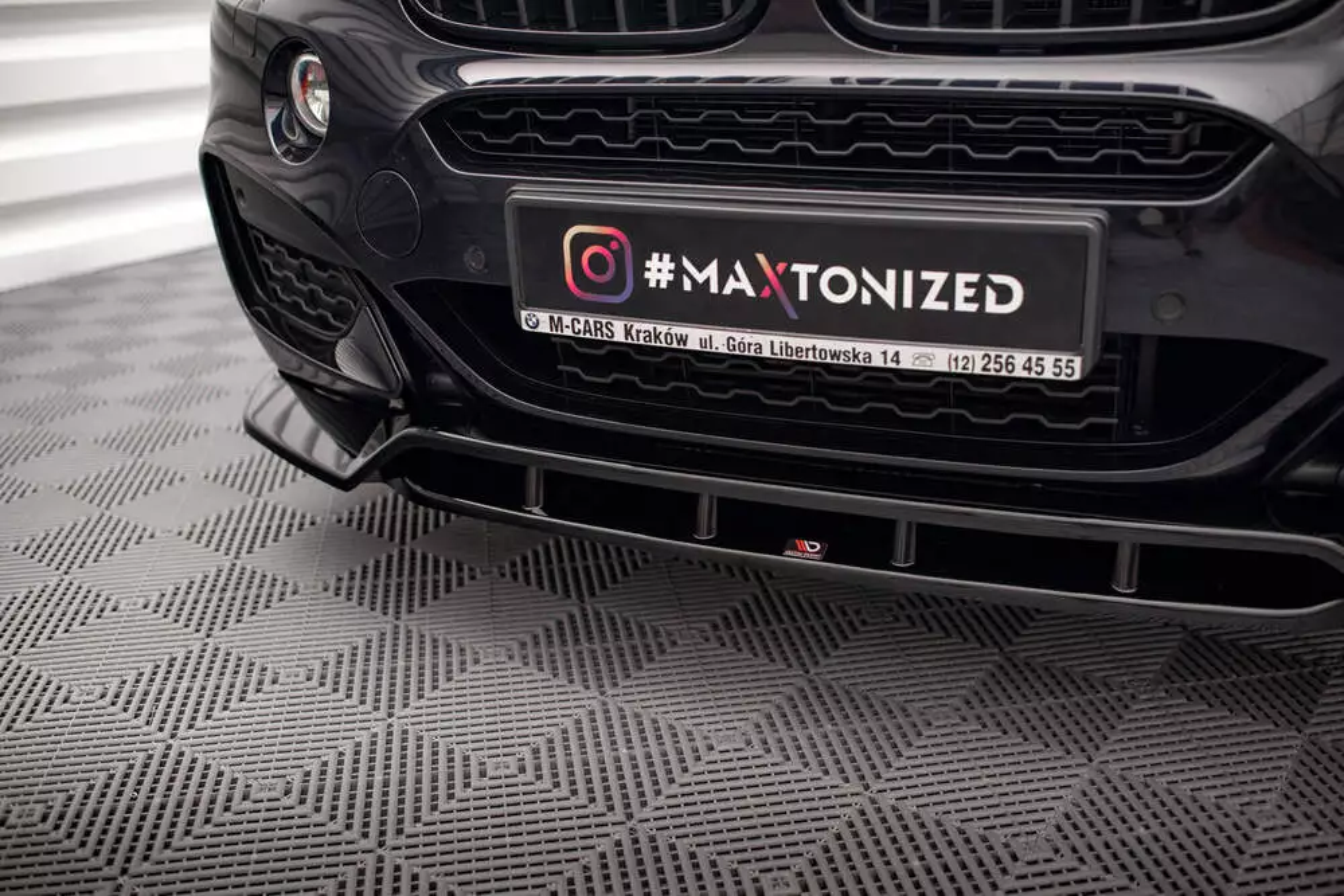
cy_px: 448
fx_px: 1317
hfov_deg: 54.1
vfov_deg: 37.6
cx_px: 669
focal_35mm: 35
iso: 1250
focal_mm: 35
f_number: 2.5
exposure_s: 1/100
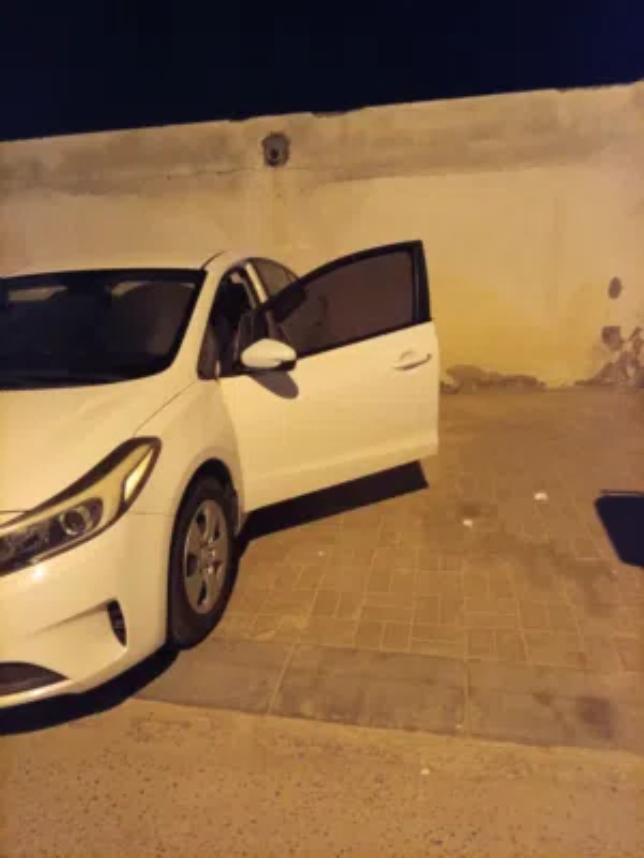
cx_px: 322
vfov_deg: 69.4
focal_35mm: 25
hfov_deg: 54.9
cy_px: 429
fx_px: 620
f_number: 1.8
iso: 1960
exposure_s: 1/16.7
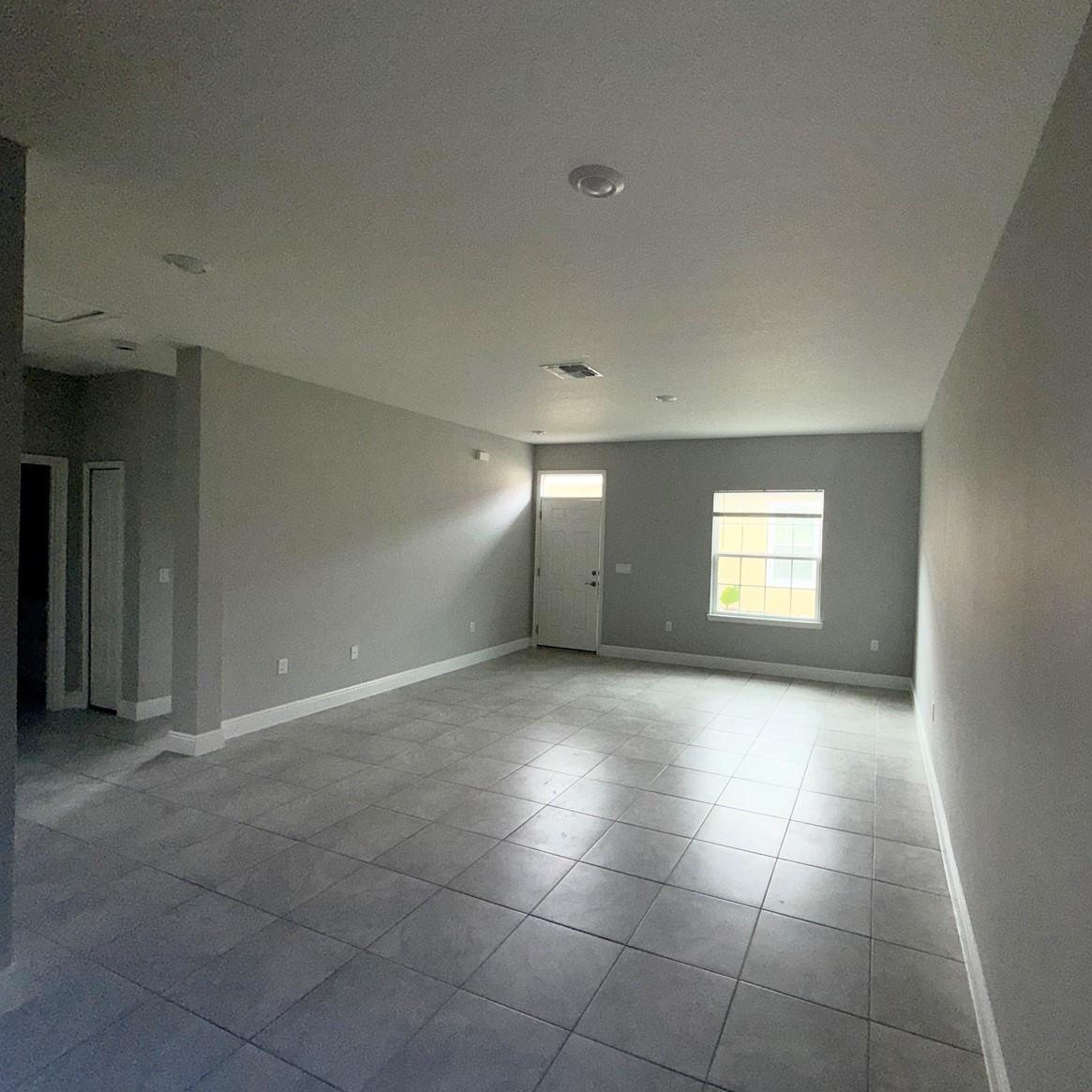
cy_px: 546
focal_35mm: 17
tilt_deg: -0.8
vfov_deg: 84.0
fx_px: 607
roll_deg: -2.0
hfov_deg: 83.1
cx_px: 645
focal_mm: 2.22
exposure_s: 1/122
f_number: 2.2
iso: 32
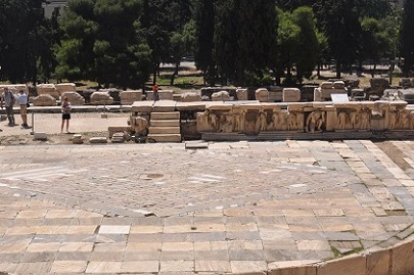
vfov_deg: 23.6
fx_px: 655
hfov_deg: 34.9
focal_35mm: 57
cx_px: 158
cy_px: 188
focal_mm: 20
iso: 200
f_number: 11
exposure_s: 1/500
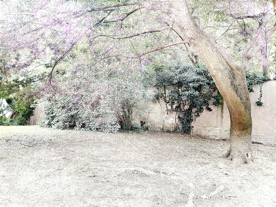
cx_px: 138
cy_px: 104
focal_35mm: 24
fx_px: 191
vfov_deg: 56.8
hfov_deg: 71.6
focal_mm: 5.59
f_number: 1.88
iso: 293
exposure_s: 1/101
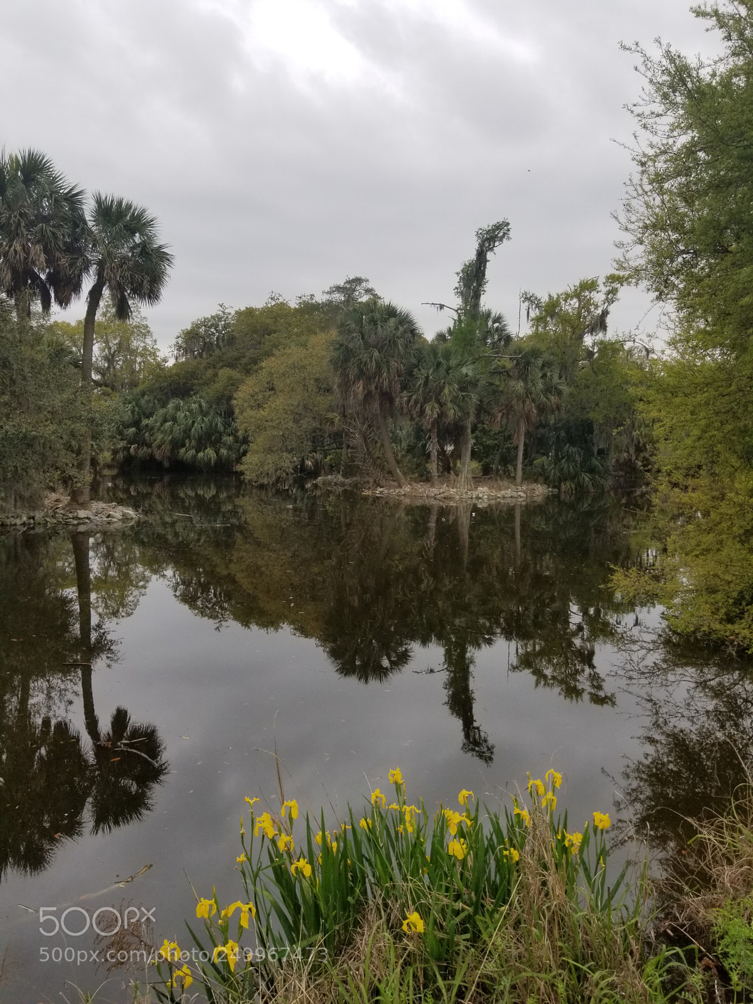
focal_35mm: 26
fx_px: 754
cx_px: 376
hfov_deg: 53.1
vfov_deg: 67.3
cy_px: 502
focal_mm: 4.25
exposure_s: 1/1308
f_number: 1.7
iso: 50
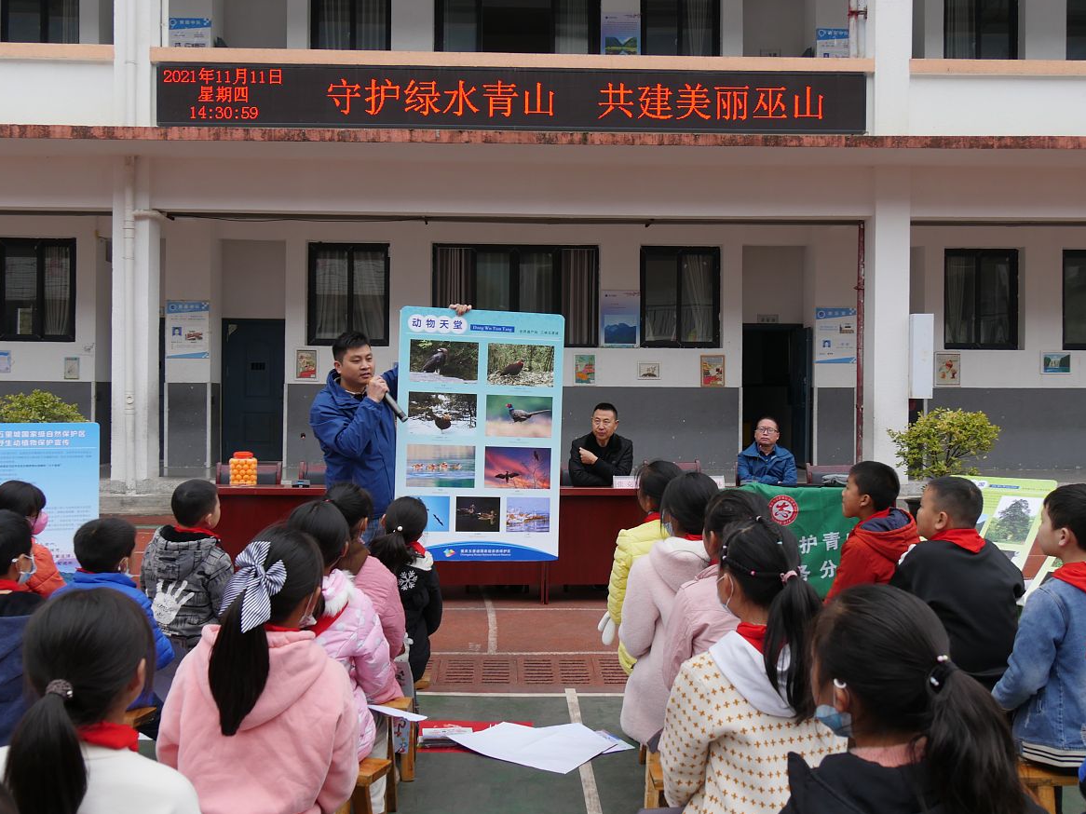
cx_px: 551
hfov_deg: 52.6
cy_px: 397
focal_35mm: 35
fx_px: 1098
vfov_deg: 40.7
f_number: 4.5
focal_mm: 17
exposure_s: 1/160
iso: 200
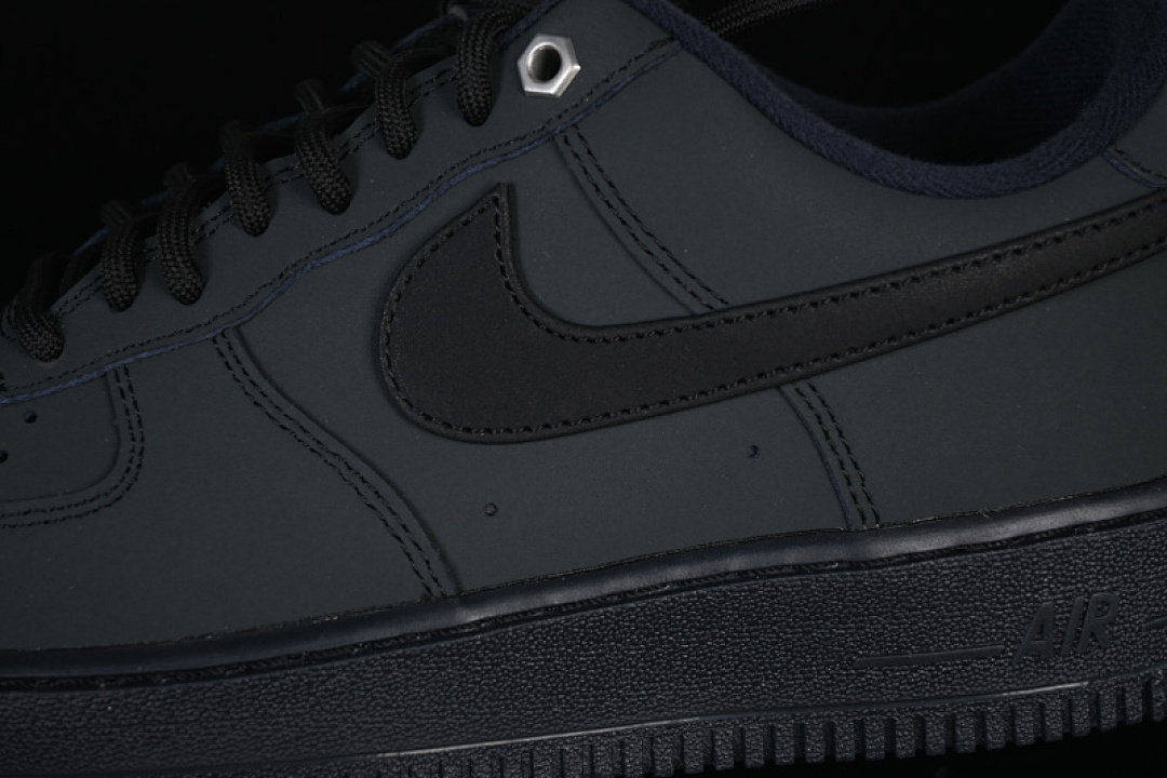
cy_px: 389
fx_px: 2431
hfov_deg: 27.0
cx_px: 584
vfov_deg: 18.2
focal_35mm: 75
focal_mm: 50
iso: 160
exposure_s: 1/50
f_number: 6.3
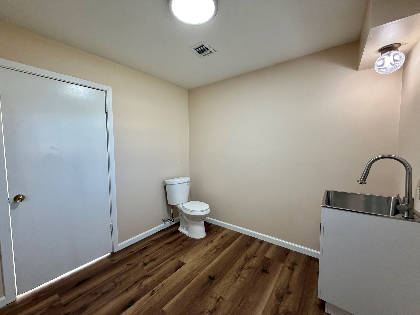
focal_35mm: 14
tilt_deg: -3.4
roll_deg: +0.4
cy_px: 158
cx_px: 210
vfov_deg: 85.7
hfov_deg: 102.1
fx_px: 170
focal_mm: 2.22
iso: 250
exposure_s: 1/120
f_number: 2.2
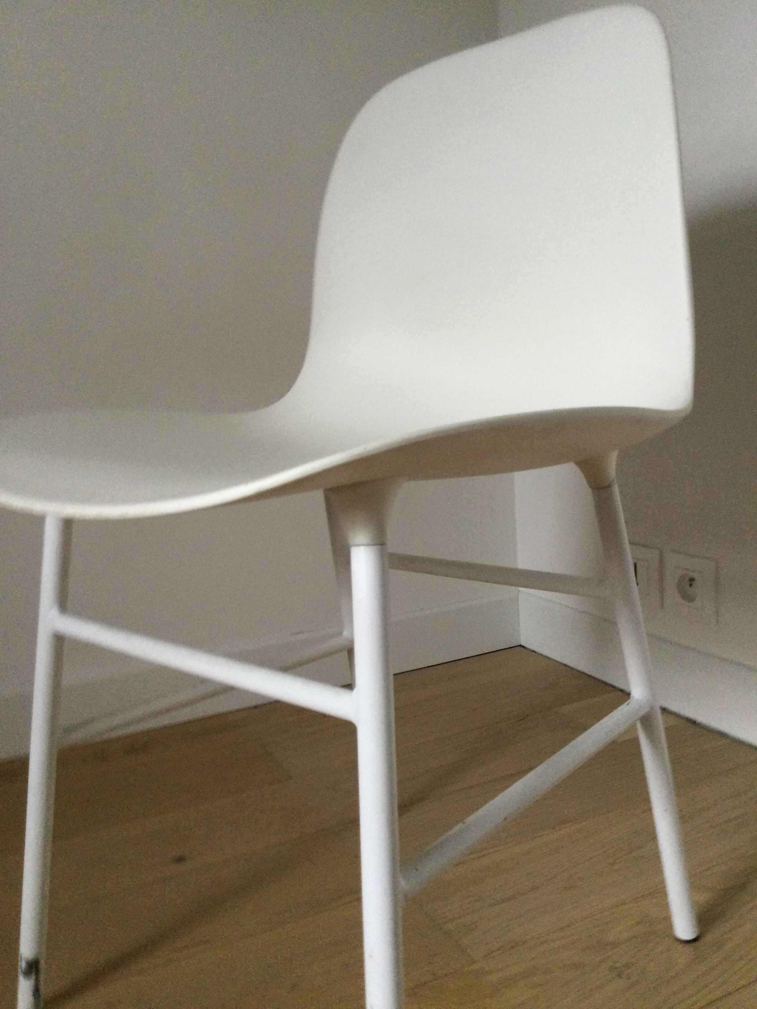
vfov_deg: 58.4
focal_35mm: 31
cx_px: 378
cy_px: 504
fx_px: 904
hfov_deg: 45.4
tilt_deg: -8.3
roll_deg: +5.9
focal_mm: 3.3
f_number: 2.4
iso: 125
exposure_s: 1/33
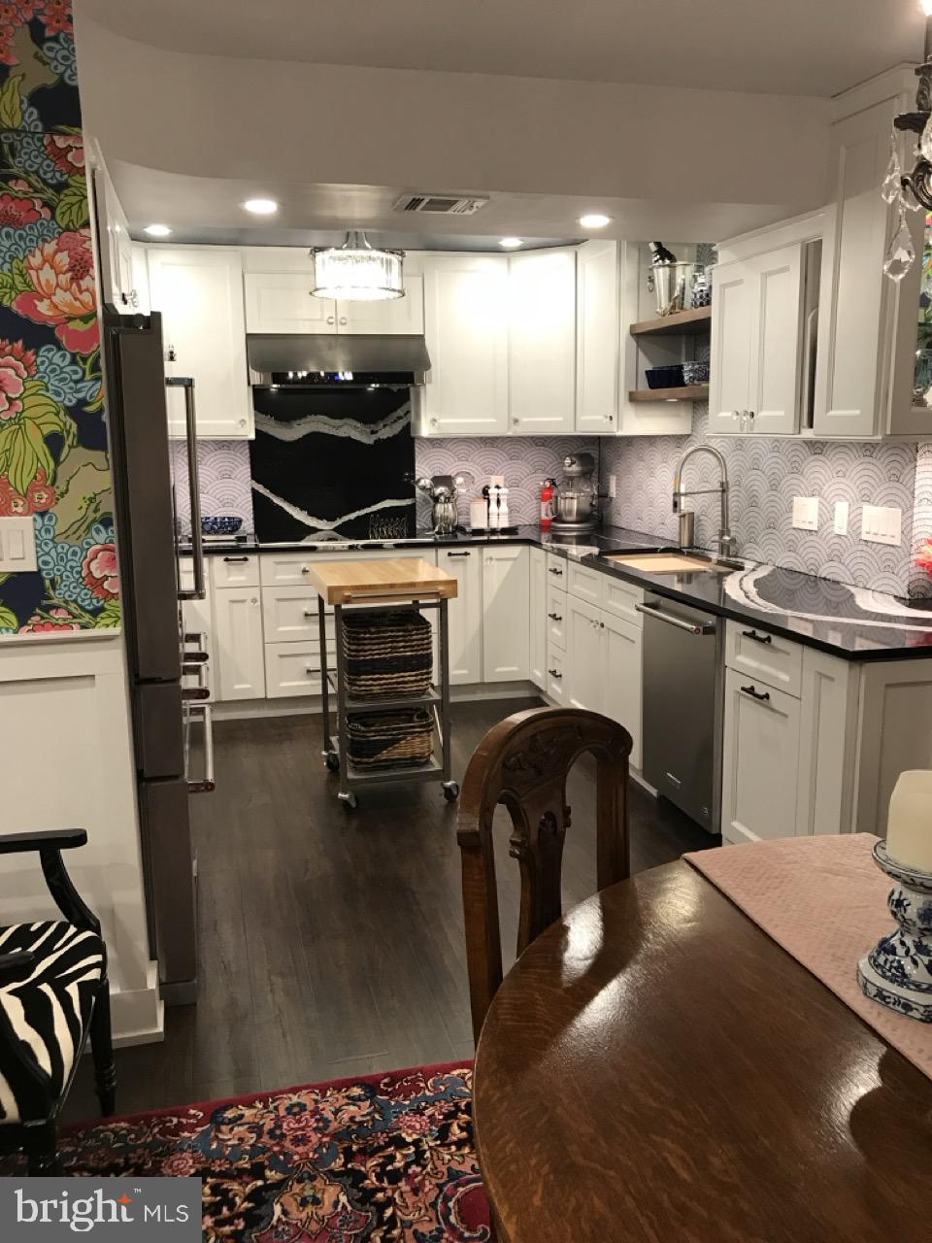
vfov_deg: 63.4
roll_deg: +1.7
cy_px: 622
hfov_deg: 49.7
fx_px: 1005
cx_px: 466
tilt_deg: -10.5
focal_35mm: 28
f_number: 1.8
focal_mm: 3.99
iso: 32
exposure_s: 1/30
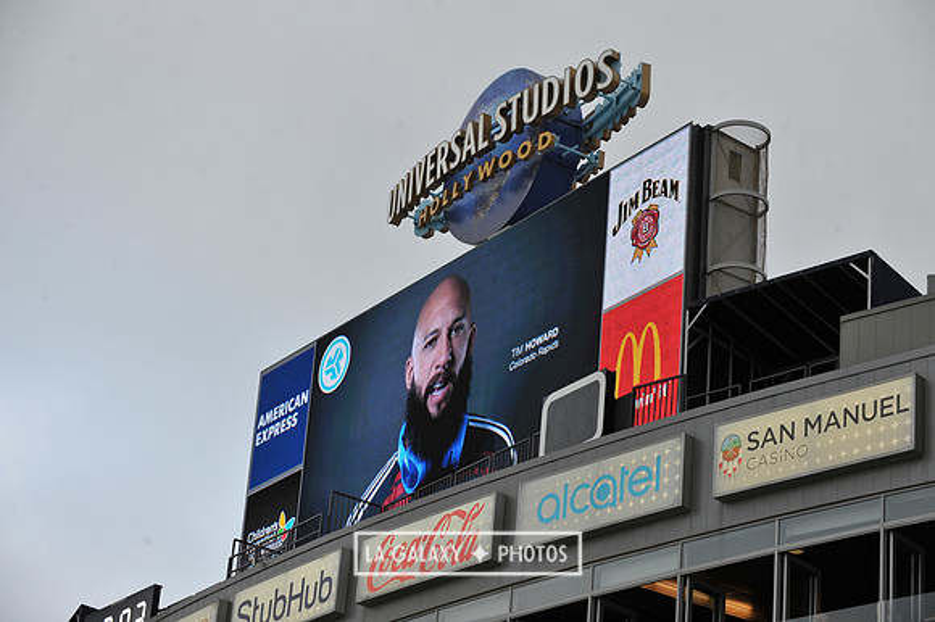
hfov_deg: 20.0
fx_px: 2648
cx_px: 468
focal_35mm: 102
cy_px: 311
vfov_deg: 13.4
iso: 400
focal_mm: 102
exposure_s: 1/200
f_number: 7.1
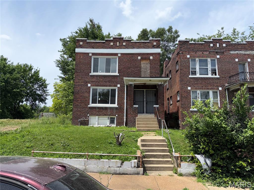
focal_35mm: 24
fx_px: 176
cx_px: 127
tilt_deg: +9.1
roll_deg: -0.5
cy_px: 95
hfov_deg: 71.6
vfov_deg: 56.8
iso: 64
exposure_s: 1/5319
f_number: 1.78
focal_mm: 6.76
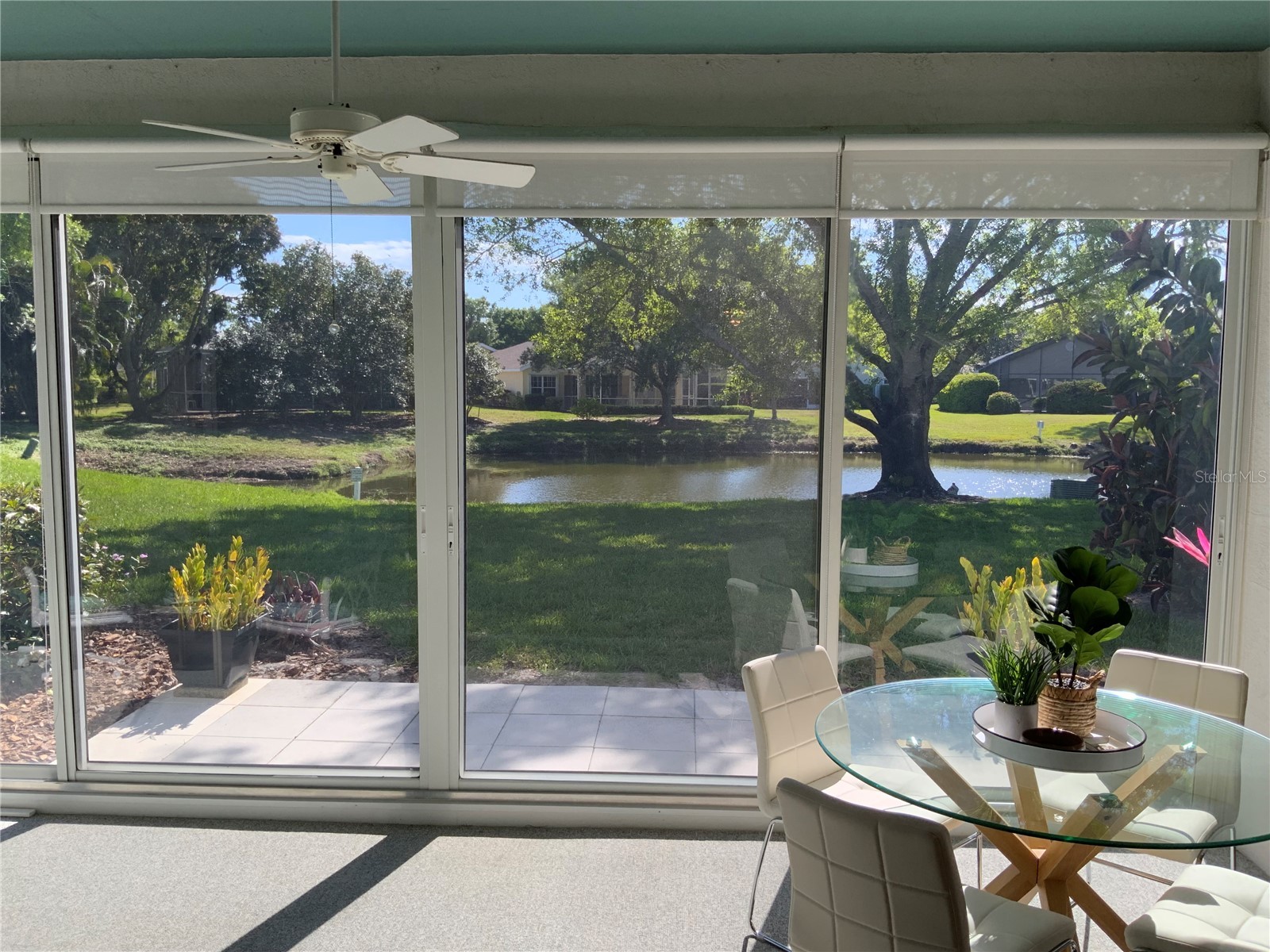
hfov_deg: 61.7
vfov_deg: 48.2
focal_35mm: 29
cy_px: 476
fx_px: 1064
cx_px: 635
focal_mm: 3
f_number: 1.8
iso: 16
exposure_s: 1/412
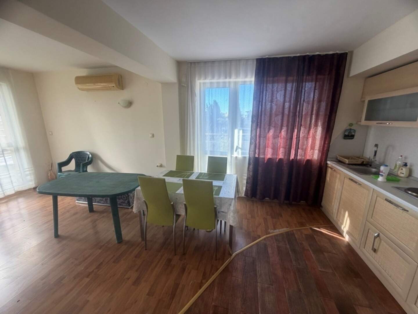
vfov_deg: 85.7
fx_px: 169
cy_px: 157
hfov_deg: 102.1
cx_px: 209
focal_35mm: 14
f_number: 2.2
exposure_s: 1/121
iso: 160
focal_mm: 2.22
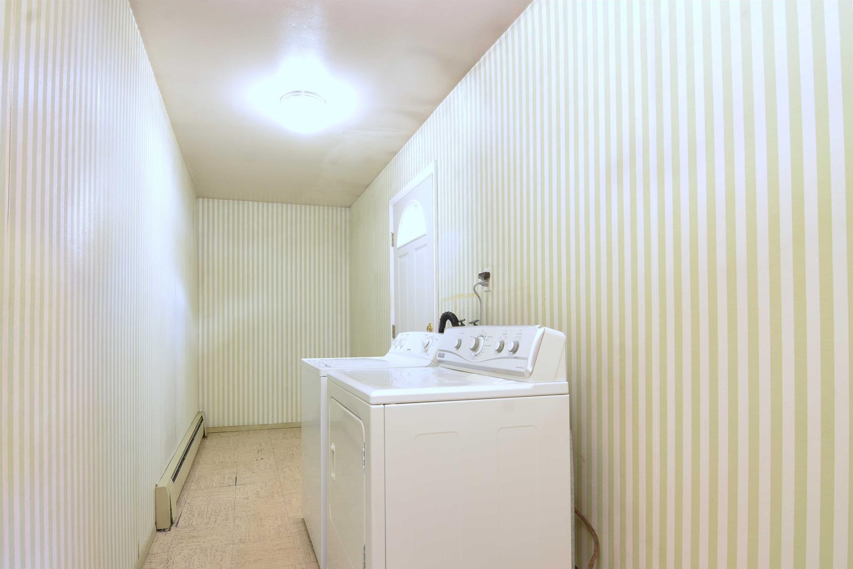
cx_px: 384
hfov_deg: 88.0
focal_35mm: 19
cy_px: 319
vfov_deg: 65.5
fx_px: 440
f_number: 9
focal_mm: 11
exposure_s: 1/15
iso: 320
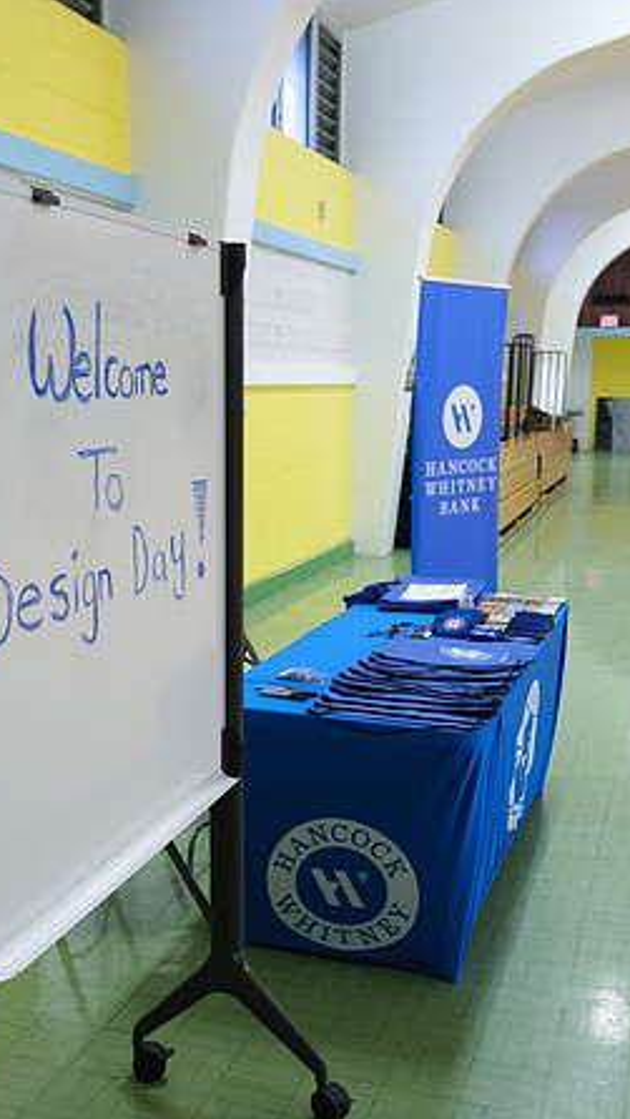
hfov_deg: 32.0
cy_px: 562
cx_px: 306
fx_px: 1098
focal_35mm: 37
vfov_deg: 54.0
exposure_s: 1/125
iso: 2500
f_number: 2.8
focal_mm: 23.4
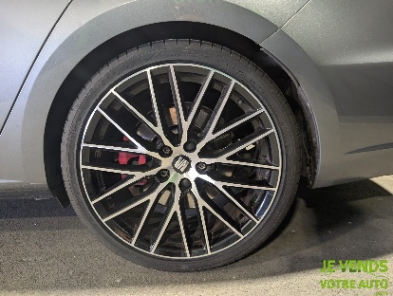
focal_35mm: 24
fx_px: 273
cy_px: 148
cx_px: 196
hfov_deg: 71.5
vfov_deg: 57.0
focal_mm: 6.9
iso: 243
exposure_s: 1/57.6
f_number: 1.68
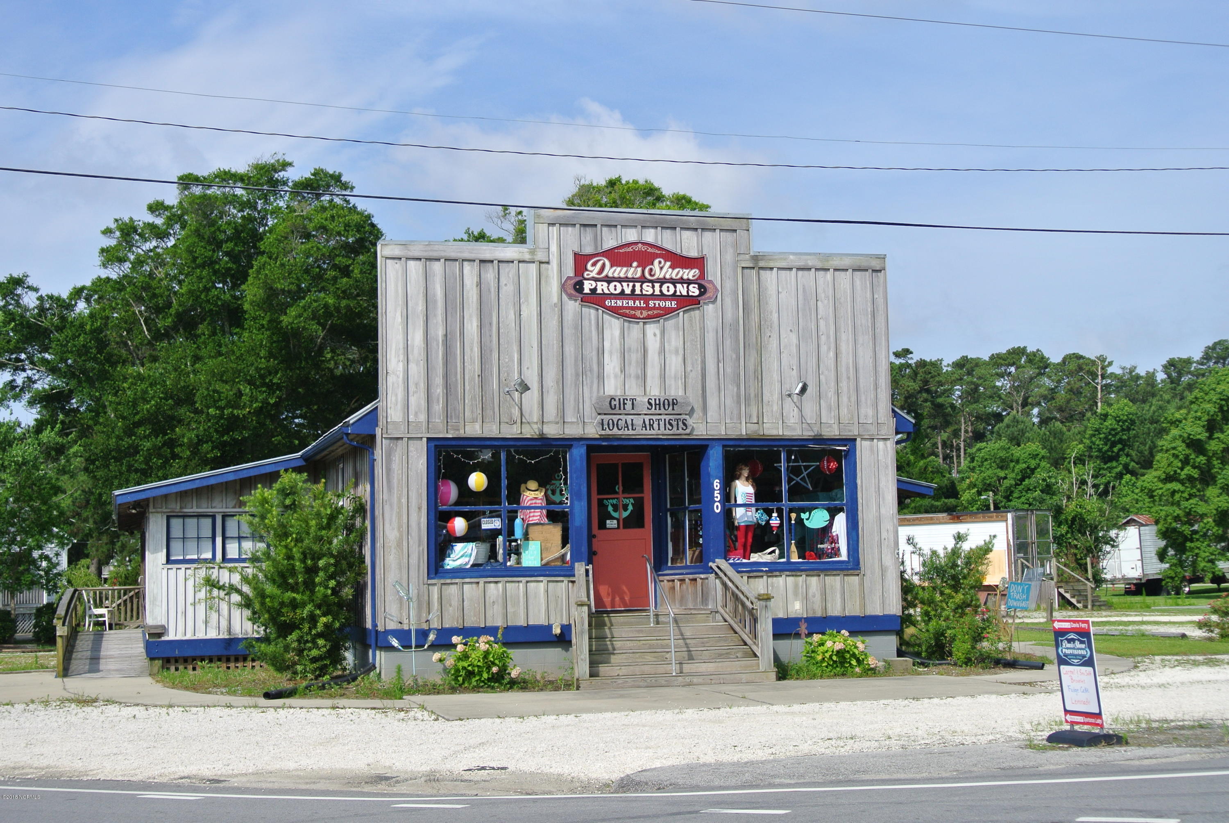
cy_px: 412
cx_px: 614
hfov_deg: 38.8
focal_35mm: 51
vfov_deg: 26.6
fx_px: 1743
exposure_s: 1/640
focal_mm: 18.9
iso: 100
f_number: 4.8
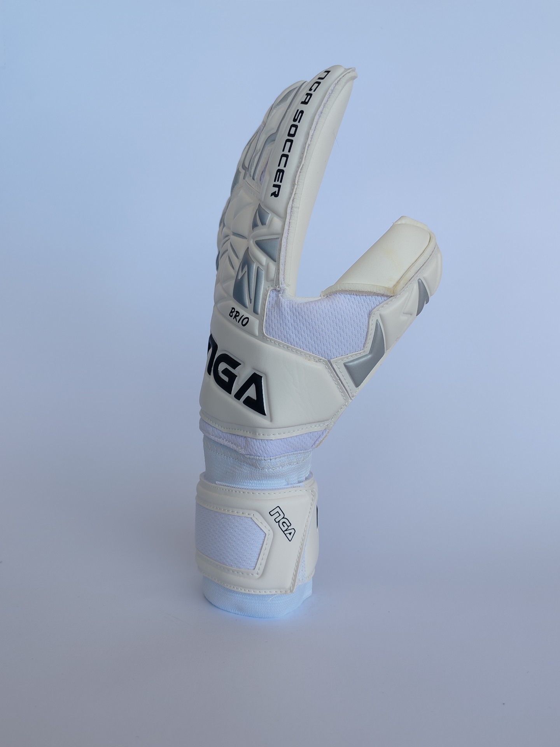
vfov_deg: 65.3
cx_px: 280
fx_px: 582
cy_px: 374
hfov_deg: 51.4
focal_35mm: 27
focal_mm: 6.12
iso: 50
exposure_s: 1/120
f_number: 1.9
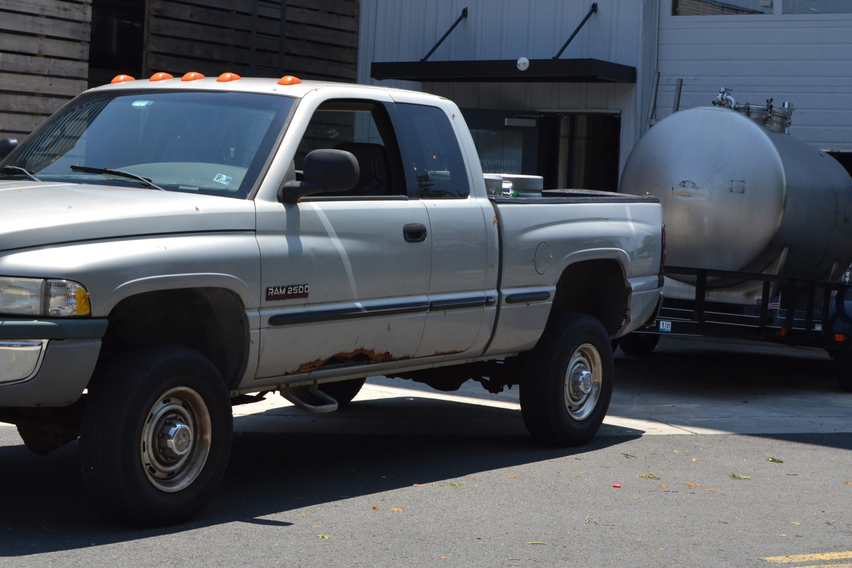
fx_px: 1744
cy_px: 218
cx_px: 355
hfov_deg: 27.4
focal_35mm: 74
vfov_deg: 18.5
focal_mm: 35
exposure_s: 1/200
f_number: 7.1
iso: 100
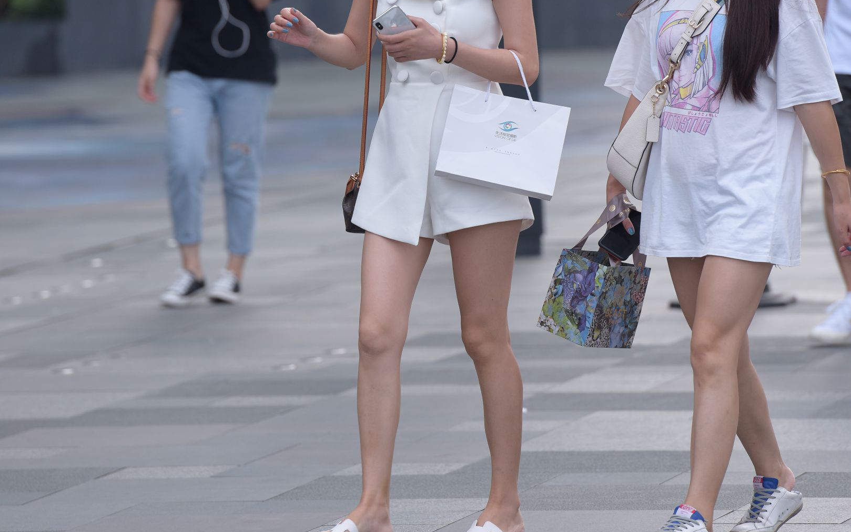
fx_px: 7096
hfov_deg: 6.9
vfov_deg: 4.3
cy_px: 212
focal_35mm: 306
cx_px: 426
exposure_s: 1/800
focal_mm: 200
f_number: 4
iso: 280
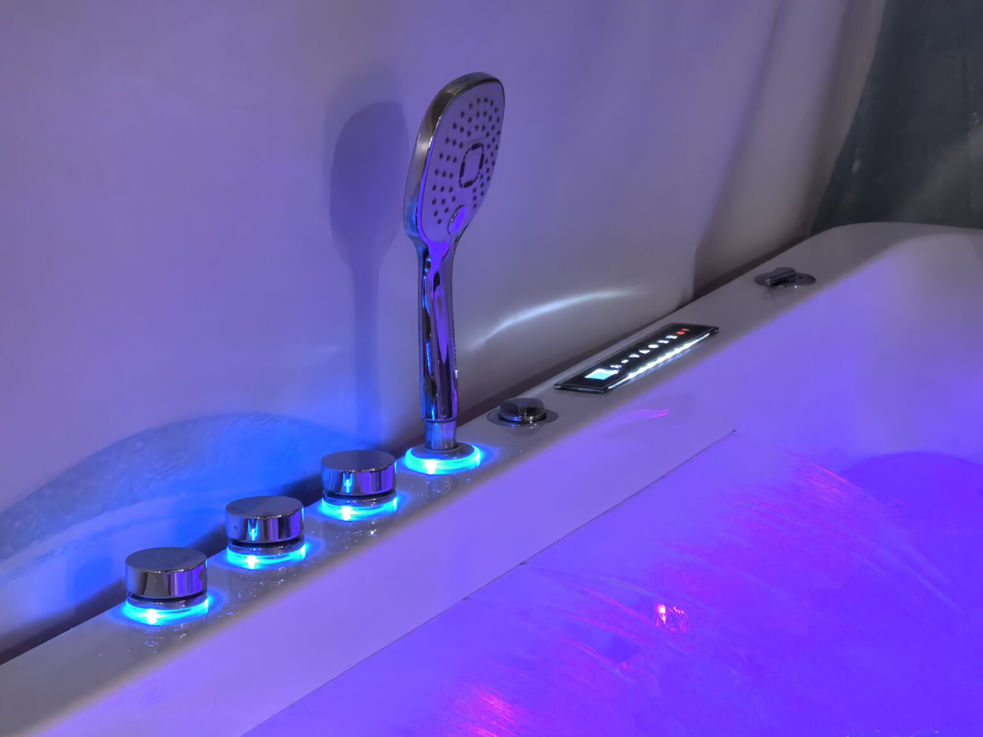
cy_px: 368
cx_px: 492
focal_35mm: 124
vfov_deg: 12.0
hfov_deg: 15.9
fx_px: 3521
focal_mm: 14.6
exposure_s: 1/25
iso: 1000
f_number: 3
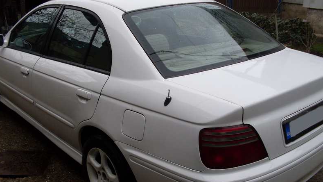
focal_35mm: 42
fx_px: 360
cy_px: 99
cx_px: 160
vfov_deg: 28.3
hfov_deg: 48.4
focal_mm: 6.3
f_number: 2.8
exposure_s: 1/180
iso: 80
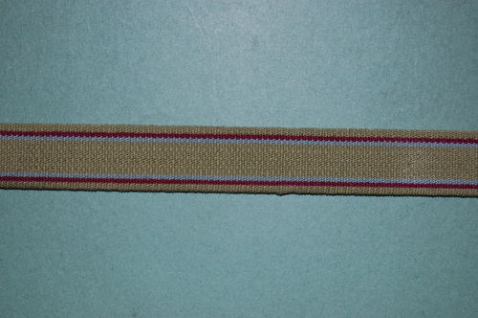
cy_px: 159
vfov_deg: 16.5
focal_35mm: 82
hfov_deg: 24.6
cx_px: 239
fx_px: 1094
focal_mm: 55
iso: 200
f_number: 5.6
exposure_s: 1/60
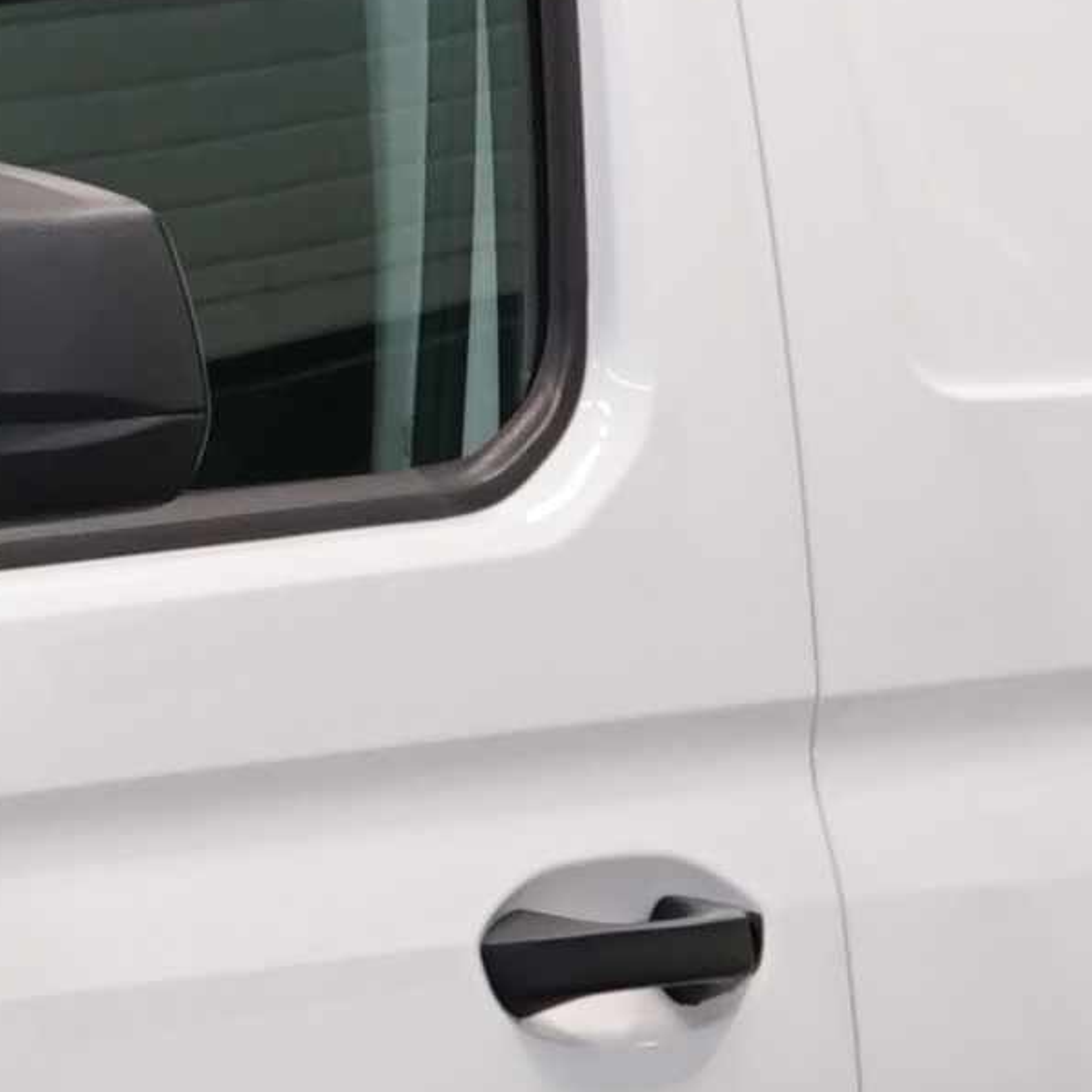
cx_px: -1311
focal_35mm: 579
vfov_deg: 3.0
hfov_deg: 3.0
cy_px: 995
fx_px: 20665
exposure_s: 1/40
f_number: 5.6
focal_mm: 68
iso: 500
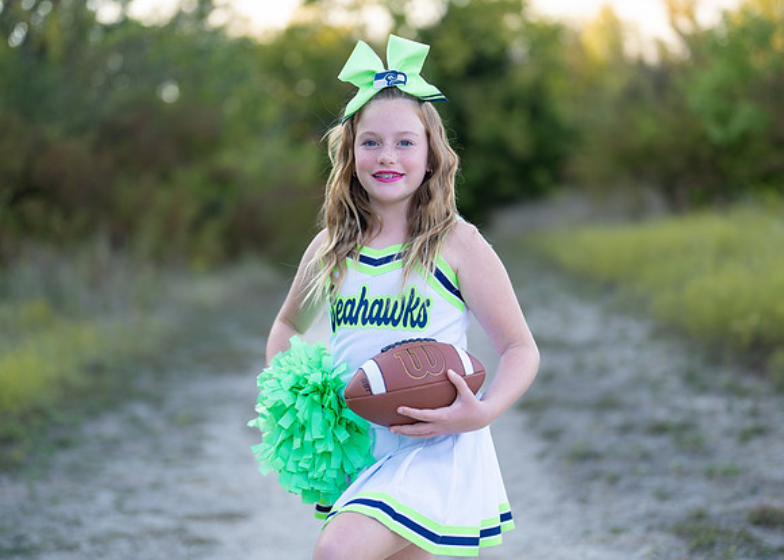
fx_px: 1372
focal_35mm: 62
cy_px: 290
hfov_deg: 31.9
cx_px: 380
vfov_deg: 23.0
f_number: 1.2
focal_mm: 50
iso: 100
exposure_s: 1/1250
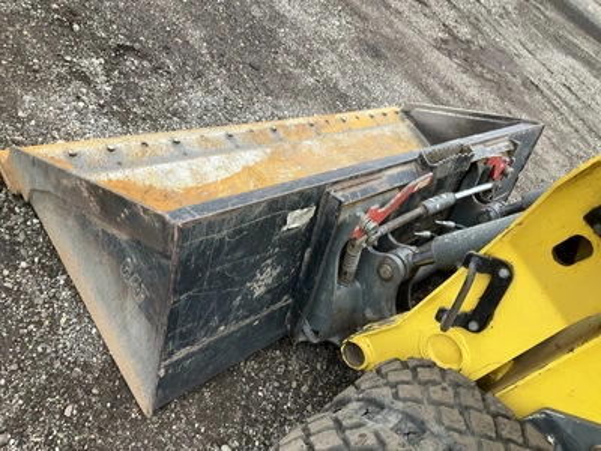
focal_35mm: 29
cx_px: 300
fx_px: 503
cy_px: 226
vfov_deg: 48.2
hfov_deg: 61.7
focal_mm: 3
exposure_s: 1/94
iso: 64
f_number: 1.8
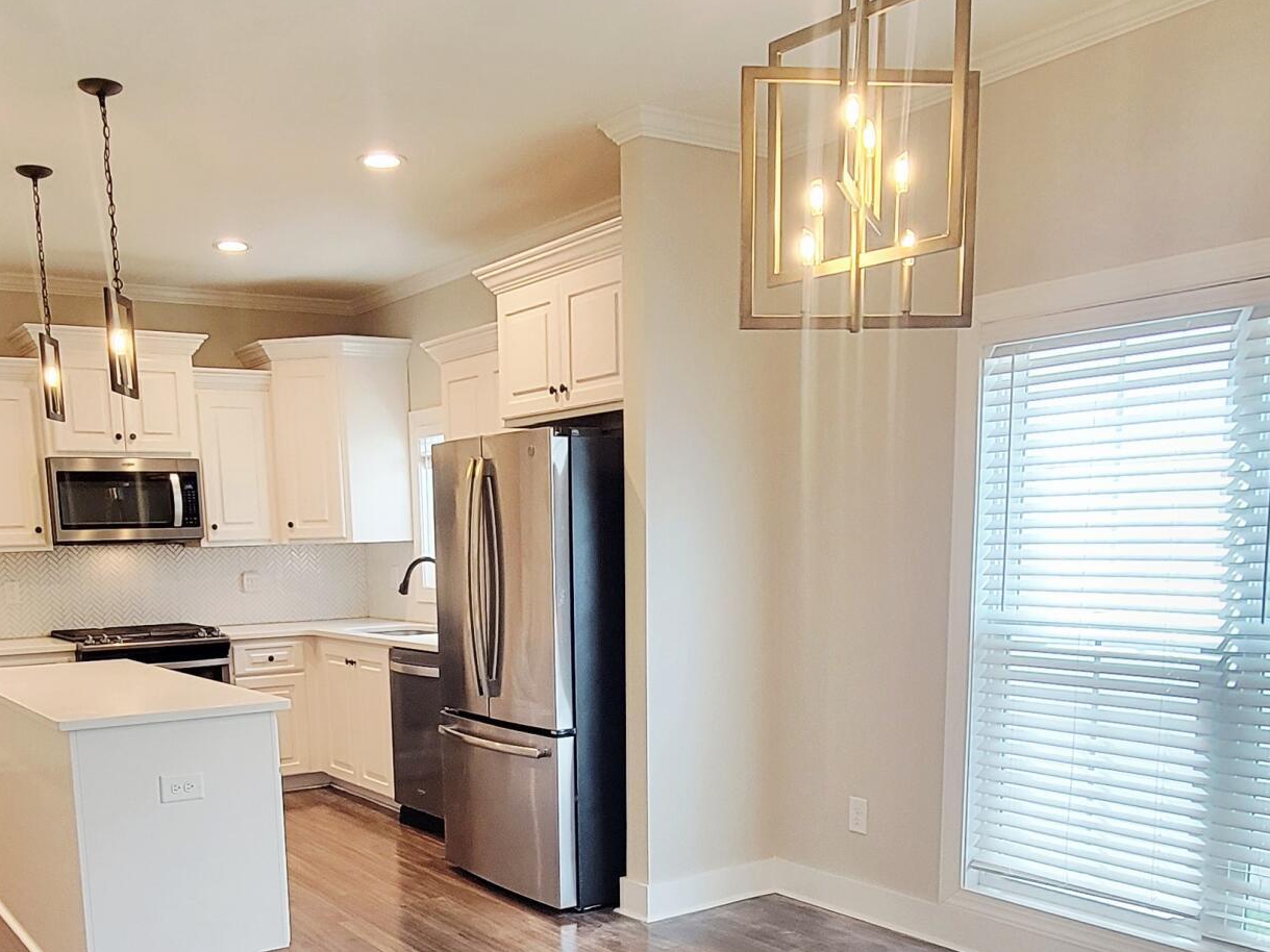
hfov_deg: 56.7
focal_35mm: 32
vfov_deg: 42.3
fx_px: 1174
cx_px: 574
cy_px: 752
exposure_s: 1/60.2
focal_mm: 2.2
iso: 250
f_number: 2.2
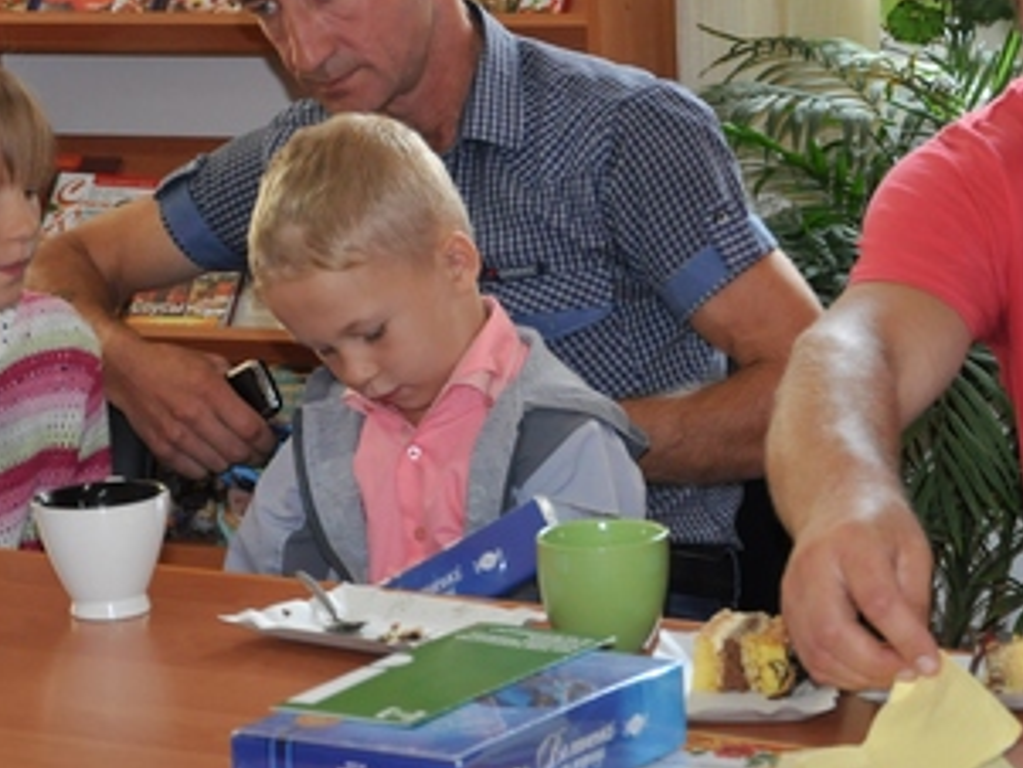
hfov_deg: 13.4
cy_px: 243
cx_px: 741
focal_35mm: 147
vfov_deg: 10.1
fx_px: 4346
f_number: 4.8
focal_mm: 48
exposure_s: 1/80
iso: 800
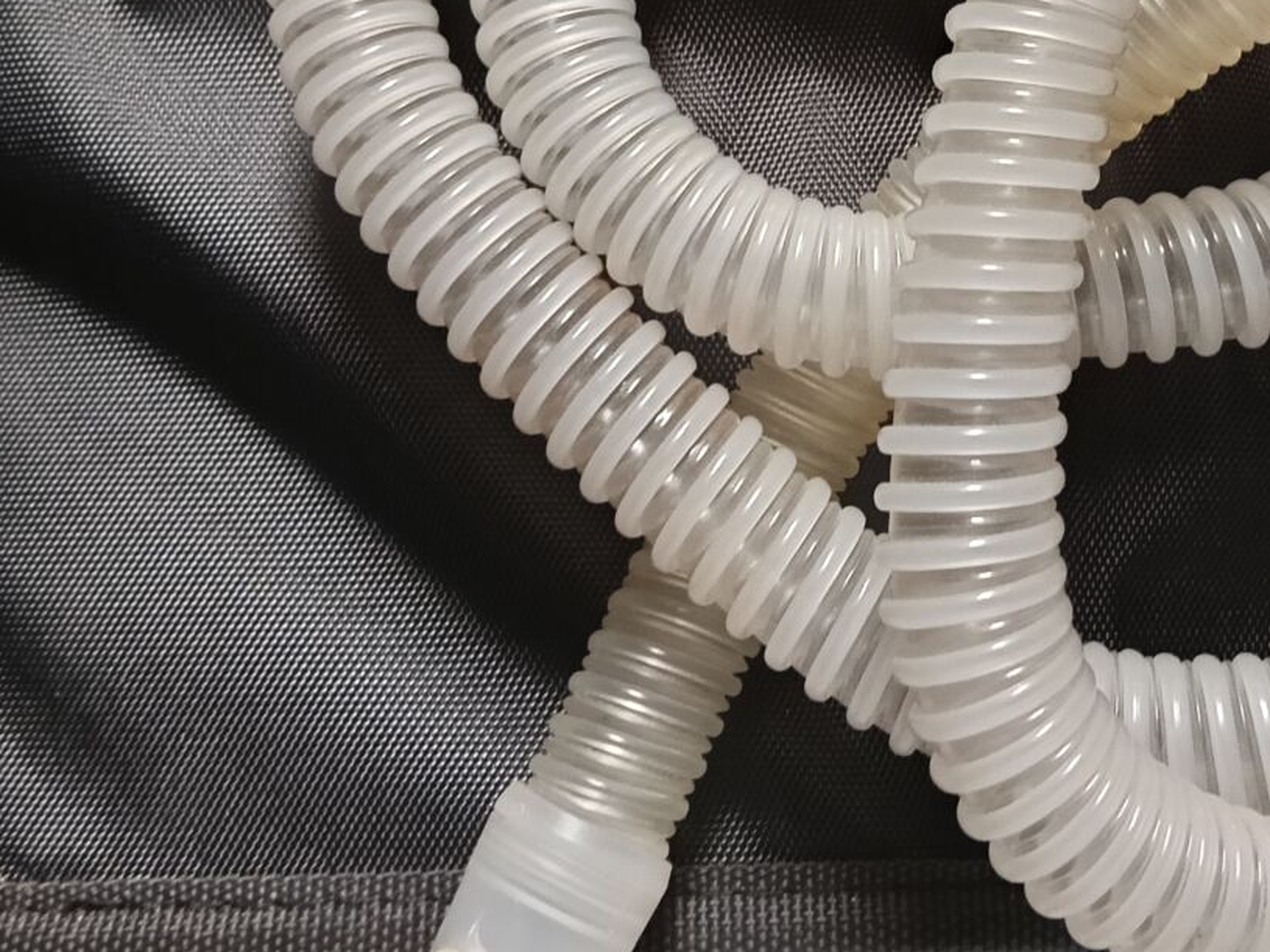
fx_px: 2091
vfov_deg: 24.6
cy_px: 16
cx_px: 888
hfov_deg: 33.4
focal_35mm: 57
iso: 640
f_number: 1.8
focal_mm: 3.98
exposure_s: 1/33.3
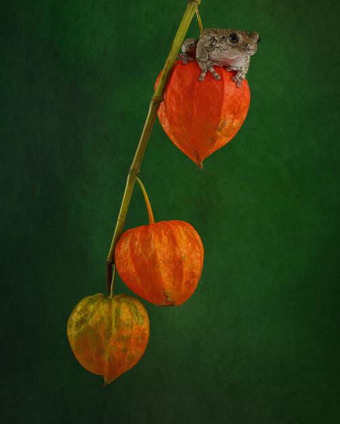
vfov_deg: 18.8
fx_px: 1283
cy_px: 181
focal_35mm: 102
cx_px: 170
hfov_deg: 15.1
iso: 64
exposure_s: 1/200
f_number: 16
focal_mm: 90
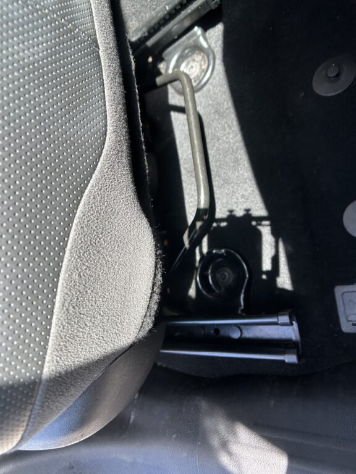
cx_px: 178
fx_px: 357
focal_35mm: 26
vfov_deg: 67.3
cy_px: 237
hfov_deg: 53.1
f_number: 1.5
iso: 50
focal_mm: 5.7
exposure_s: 1/217
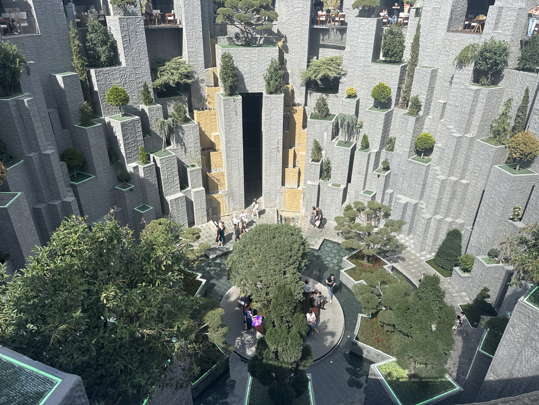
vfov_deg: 56.8
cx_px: 270
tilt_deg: -29.6
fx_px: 374
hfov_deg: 71.6
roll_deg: -1.5
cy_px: 202
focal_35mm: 24
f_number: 1.78
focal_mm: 6.76
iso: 80
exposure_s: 1/2604
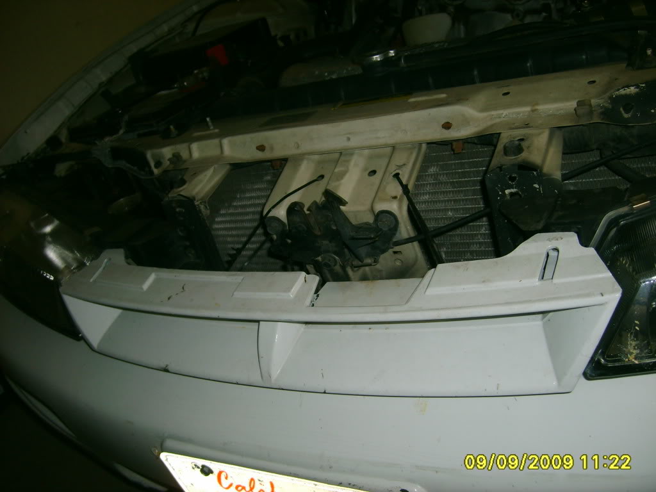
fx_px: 663
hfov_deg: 52.6
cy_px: 246
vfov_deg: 40.7
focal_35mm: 35
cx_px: 328
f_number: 2.8
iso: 100
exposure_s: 1/30
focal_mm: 5.8
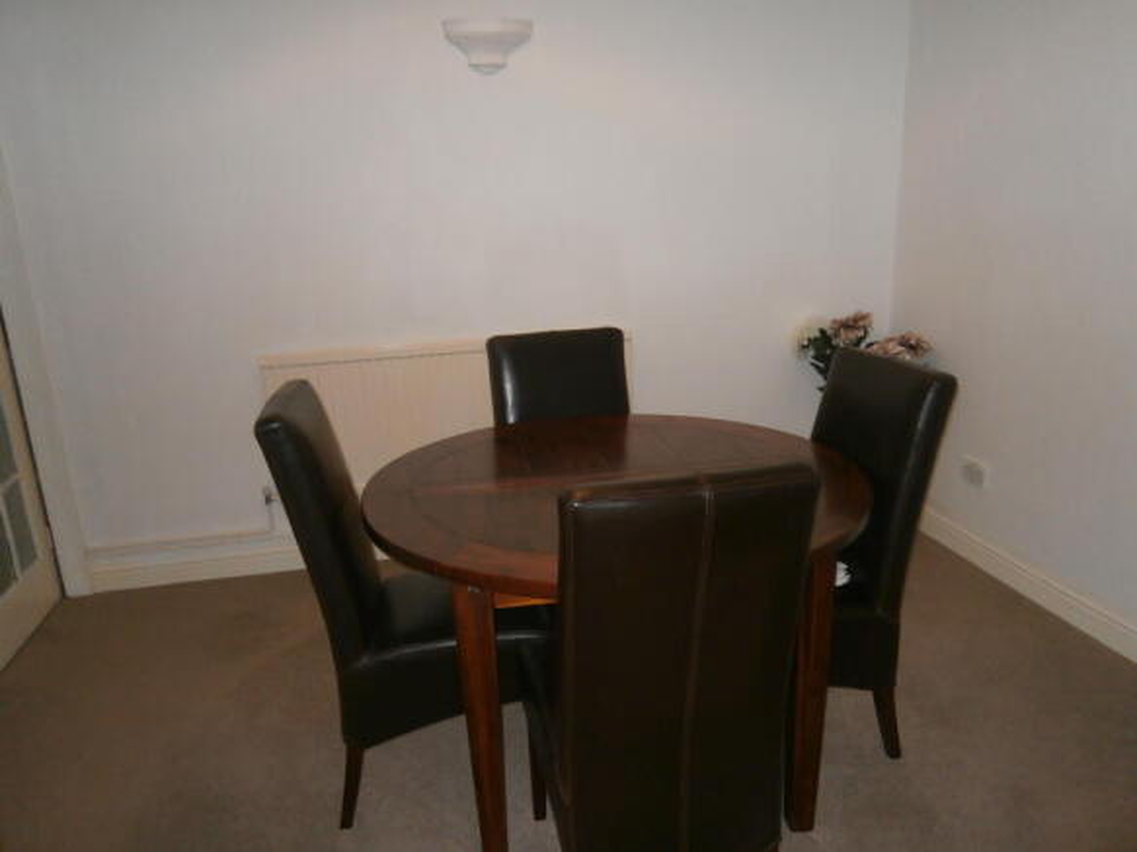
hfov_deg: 67.3
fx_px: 854
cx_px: 568
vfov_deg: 53.0
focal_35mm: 26
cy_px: 426
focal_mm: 4.7
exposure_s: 1/30
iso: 200
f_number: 2.8
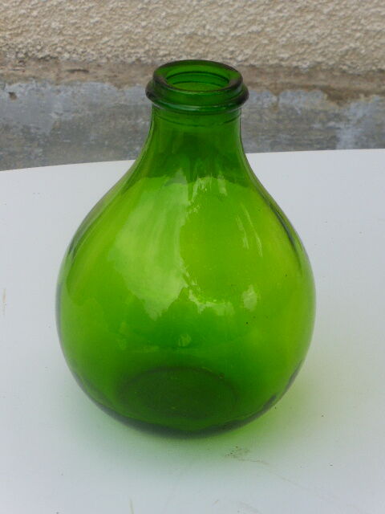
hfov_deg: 11.5
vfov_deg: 15.3
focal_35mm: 129
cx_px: 192
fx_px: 1913
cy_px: 257
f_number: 5.4
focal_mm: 23.1
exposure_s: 1/160
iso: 100
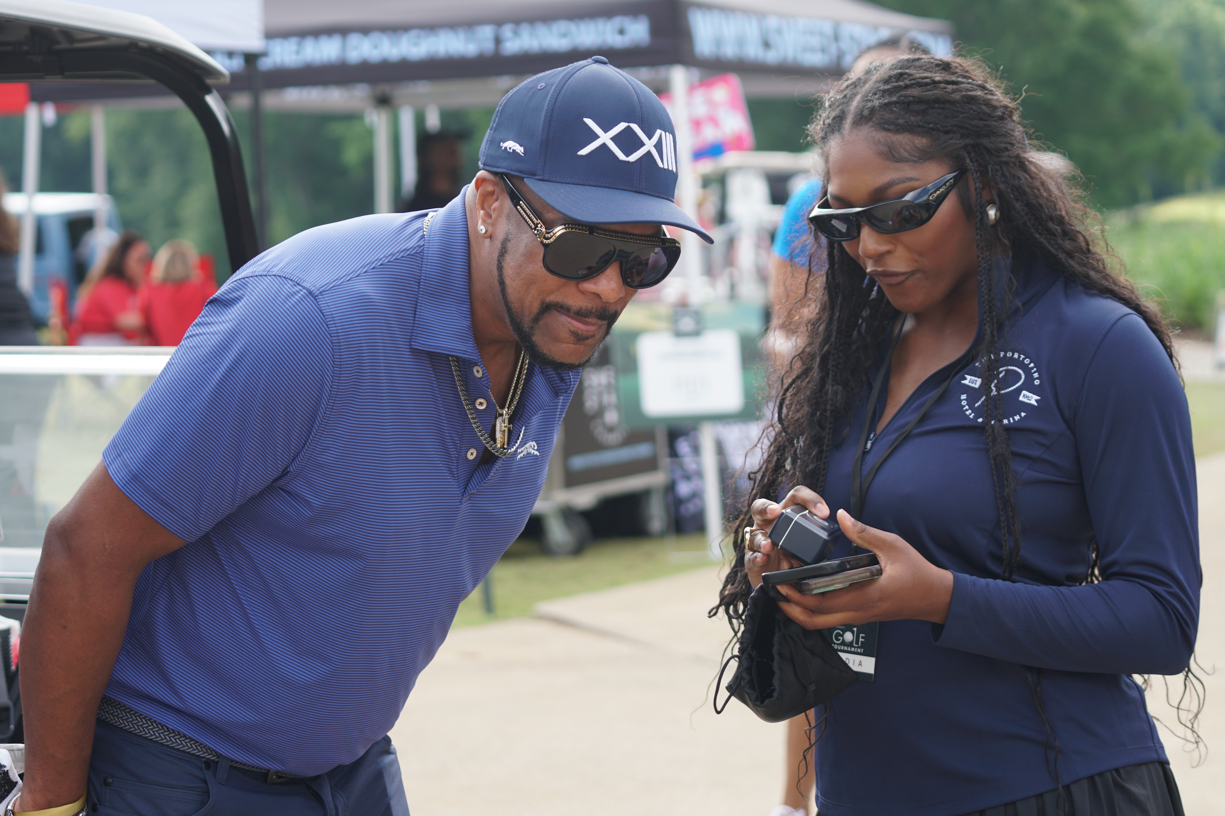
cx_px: 612
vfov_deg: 13.0
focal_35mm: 105
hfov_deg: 19.5
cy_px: 408
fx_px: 3573
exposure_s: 1/200
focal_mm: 70
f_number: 4
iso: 100
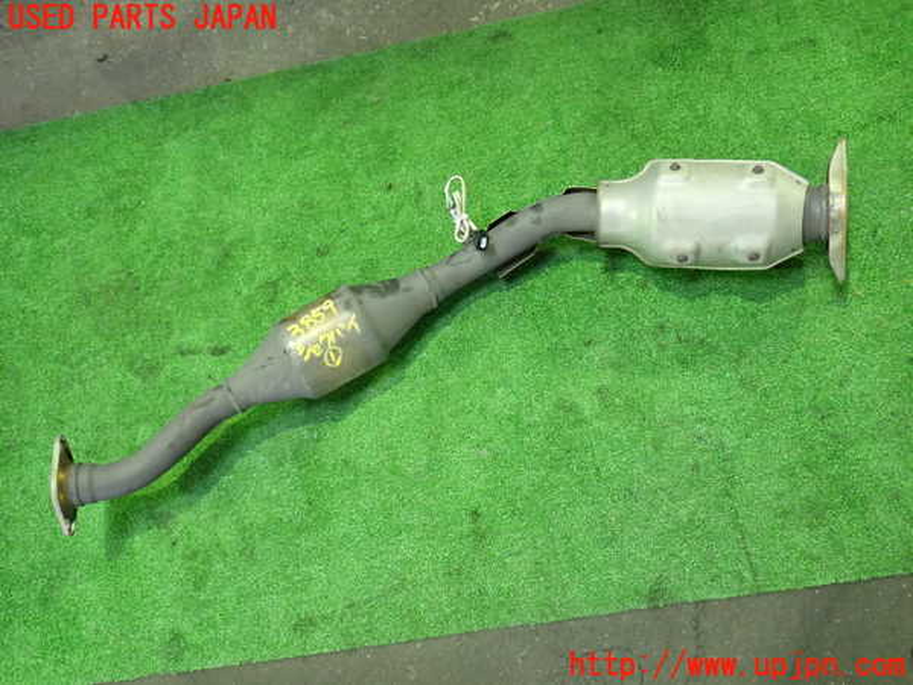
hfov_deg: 60.0
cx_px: 456
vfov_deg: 46.8
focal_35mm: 30
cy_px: 342
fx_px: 791
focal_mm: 5.4
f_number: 2.3
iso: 800
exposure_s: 1/30
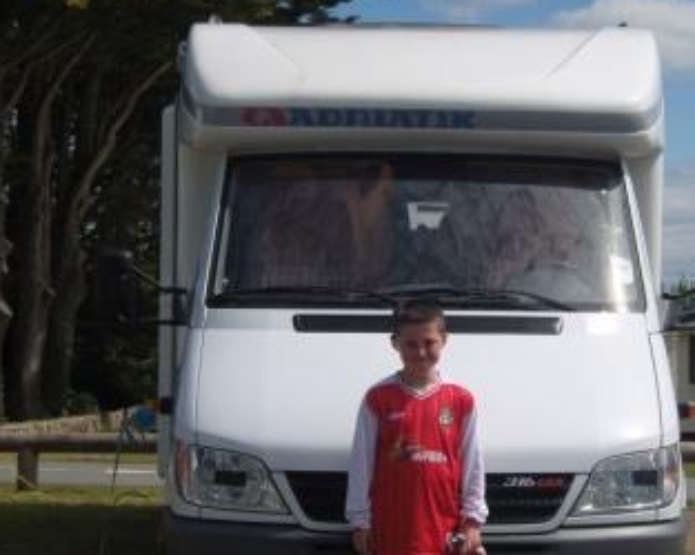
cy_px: 346
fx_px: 1809
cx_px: 453
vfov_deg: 17.4
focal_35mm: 88
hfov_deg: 21.7
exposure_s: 1/400
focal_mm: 13.6
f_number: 9.5
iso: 100
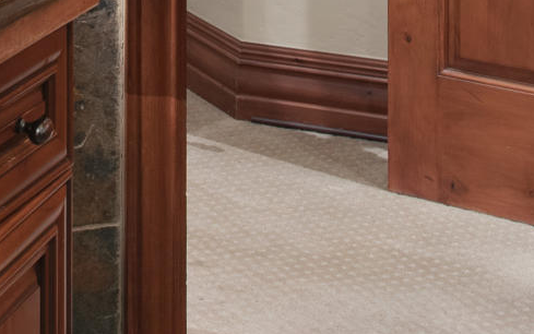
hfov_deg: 16.3
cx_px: -33
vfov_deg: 9.4
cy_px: -456
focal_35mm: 125
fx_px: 1820
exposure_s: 1/1.25
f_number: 6.3
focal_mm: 20
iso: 320
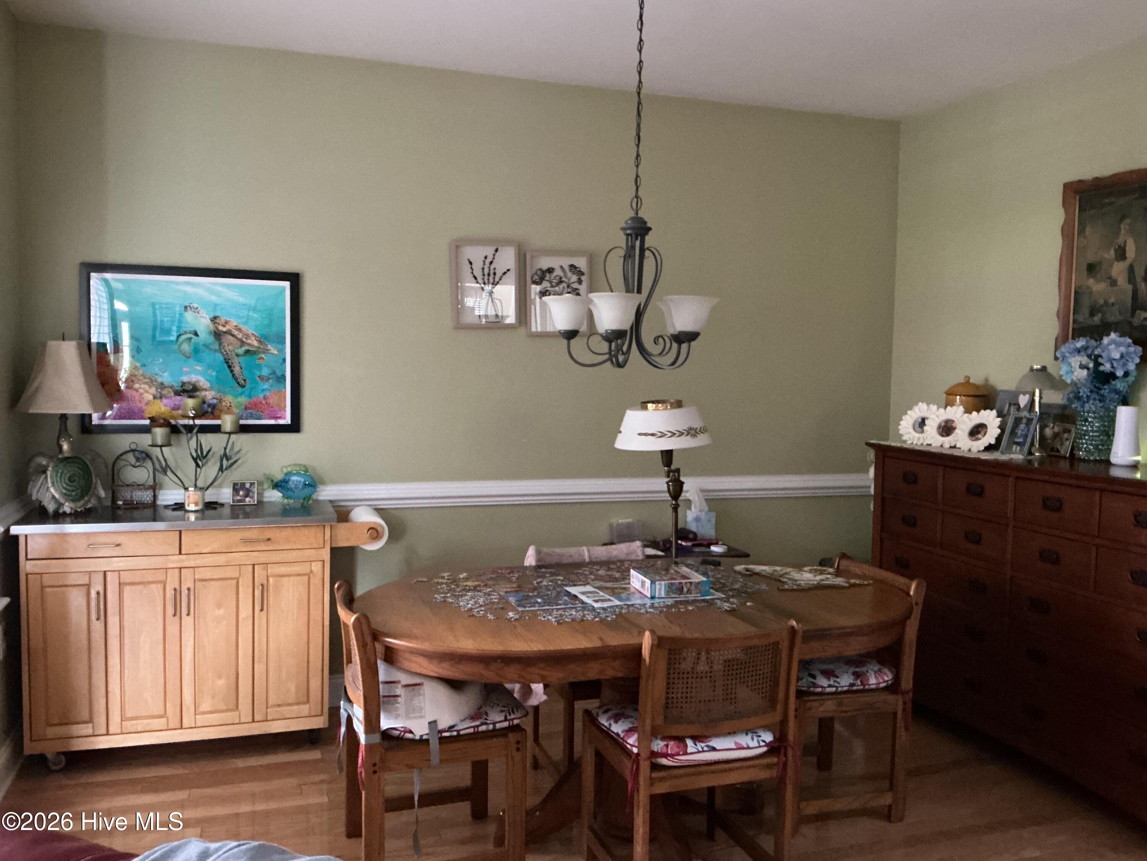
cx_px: 574
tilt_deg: -3.6
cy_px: 430
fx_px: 961
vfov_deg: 48.2
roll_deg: +0.1
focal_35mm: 29
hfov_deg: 61.7
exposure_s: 1/24
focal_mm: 3
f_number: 1.8
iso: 500
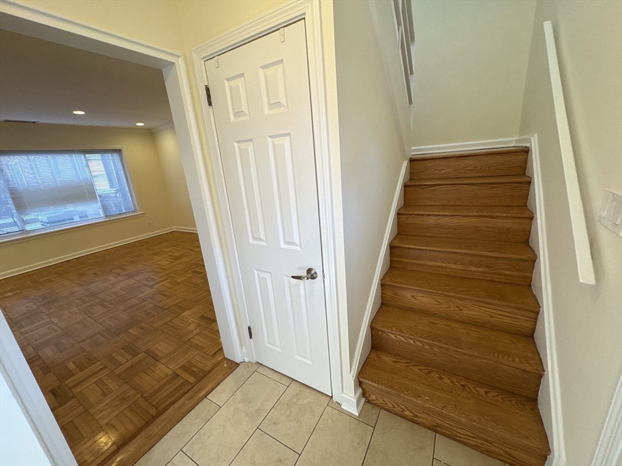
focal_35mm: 14
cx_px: 311
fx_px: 252
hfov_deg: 102.1
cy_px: 233
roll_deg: +5.4
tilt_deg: -14.6
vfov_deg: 85.7
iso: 160
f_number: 2.2
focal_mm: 2.22
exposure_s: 1/120
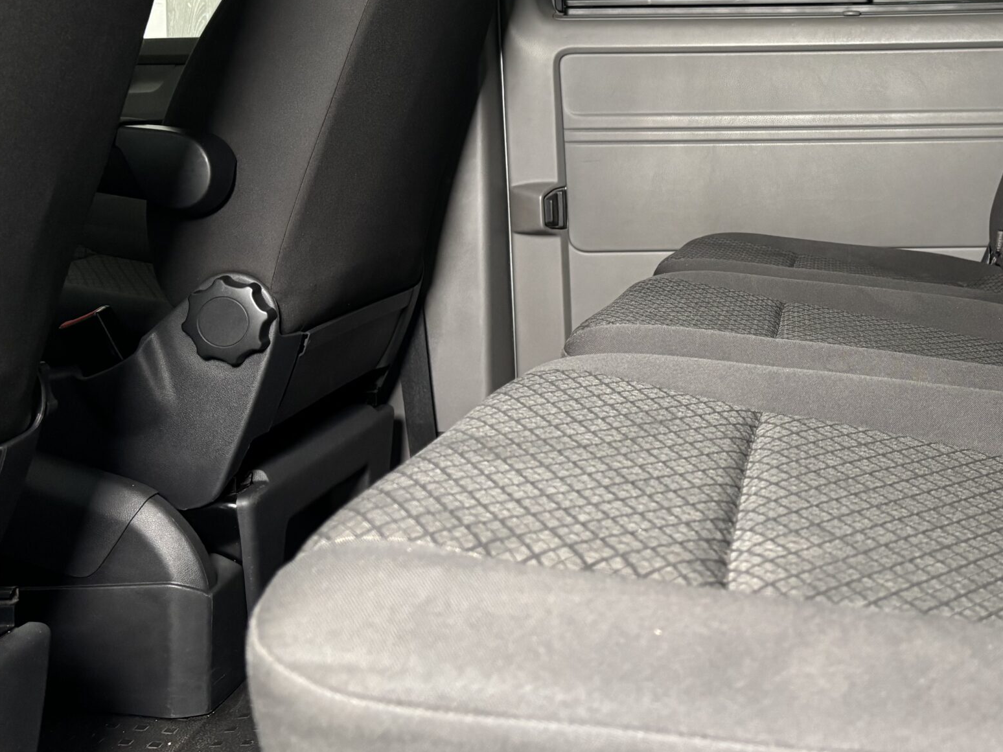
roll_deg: +0.6
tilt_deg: -3.5
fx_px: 1246
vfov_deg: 33.0
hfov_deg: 41.7
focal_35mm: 43
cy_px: 200
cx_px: 823
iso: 320
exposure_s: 1/50
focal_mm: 5.96
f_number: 1.6
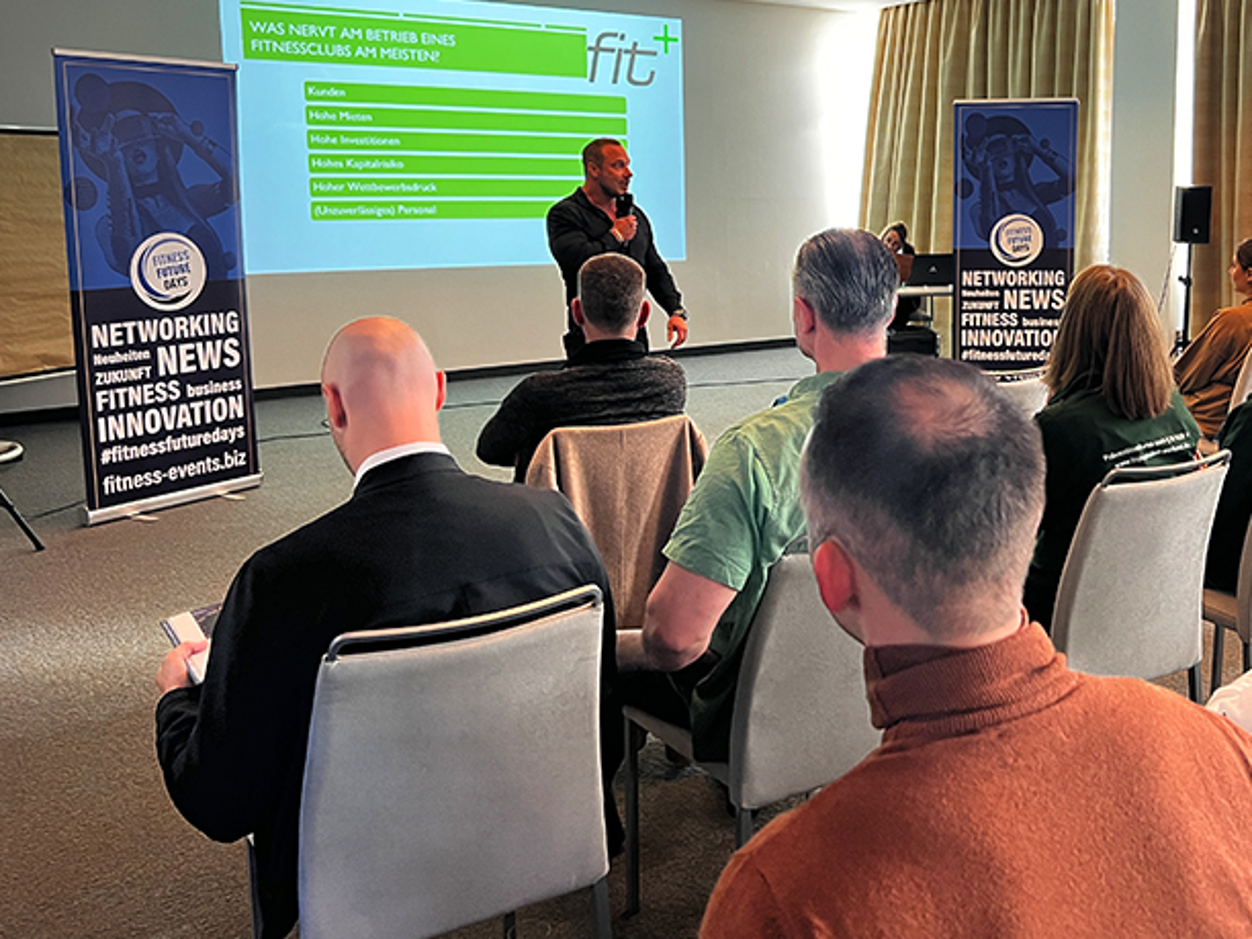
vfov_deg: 41.4
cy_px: 333
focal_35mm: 34
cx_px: 814
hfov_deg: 53.1
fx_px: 1230
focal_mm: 5.7
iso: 200
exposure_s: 1/50
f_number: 1.5
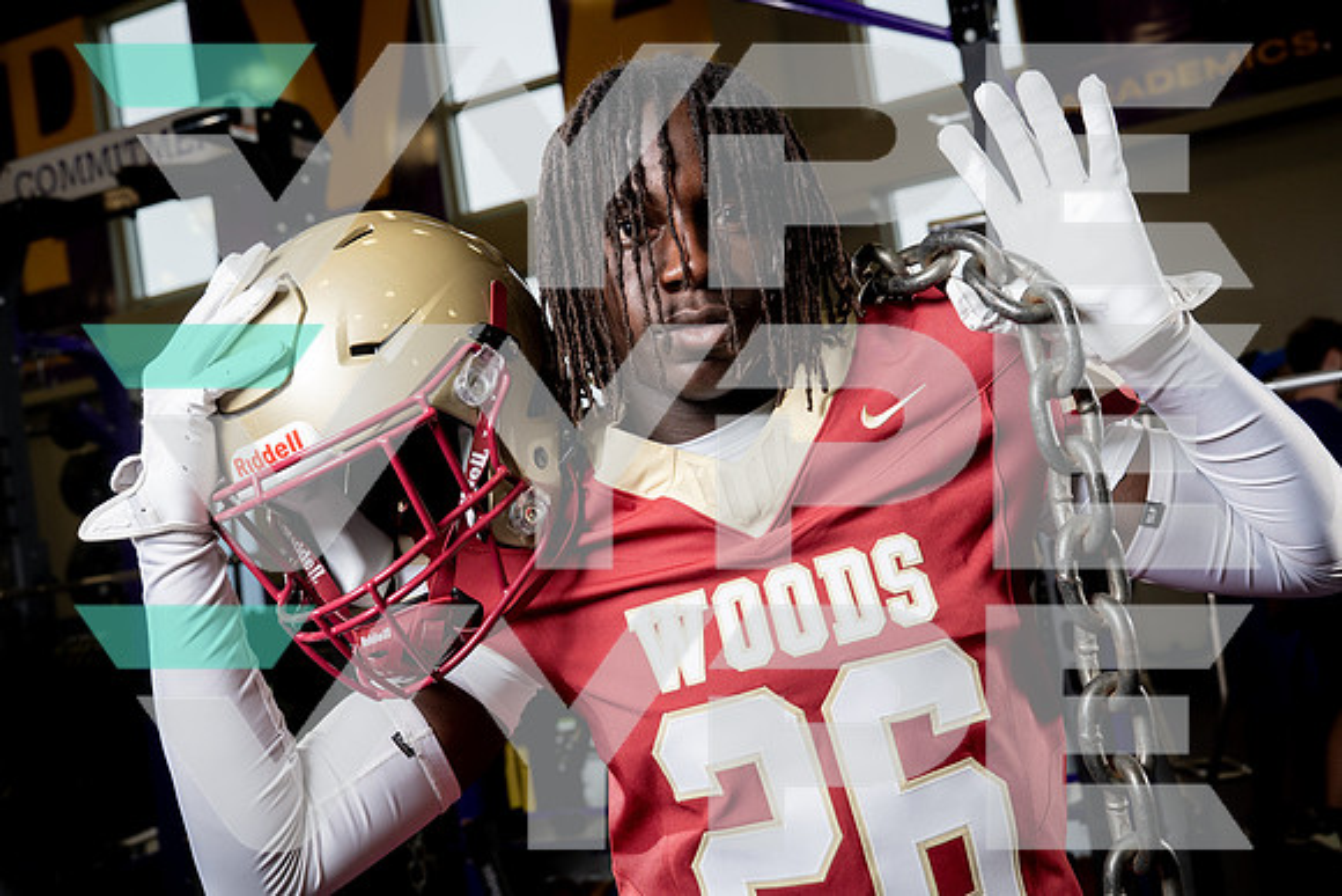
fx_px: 1454
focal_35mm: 39
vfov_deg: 34.2
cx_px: 671
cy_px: 448
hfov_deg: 49.5
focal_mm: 39
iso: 640
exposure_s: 1/250
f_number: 5.6
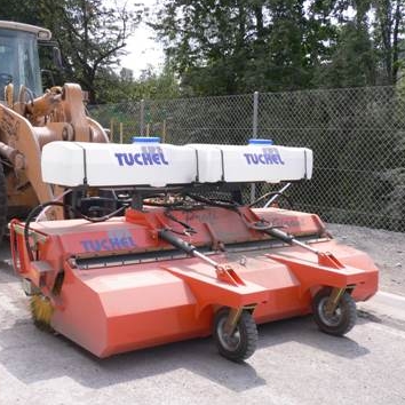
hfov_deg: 39.6
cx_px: 136
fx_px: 556
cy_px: 200
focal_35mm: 42
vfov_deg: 40.0
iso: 80
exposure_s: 1/200
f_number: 5.6
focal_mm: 5.8
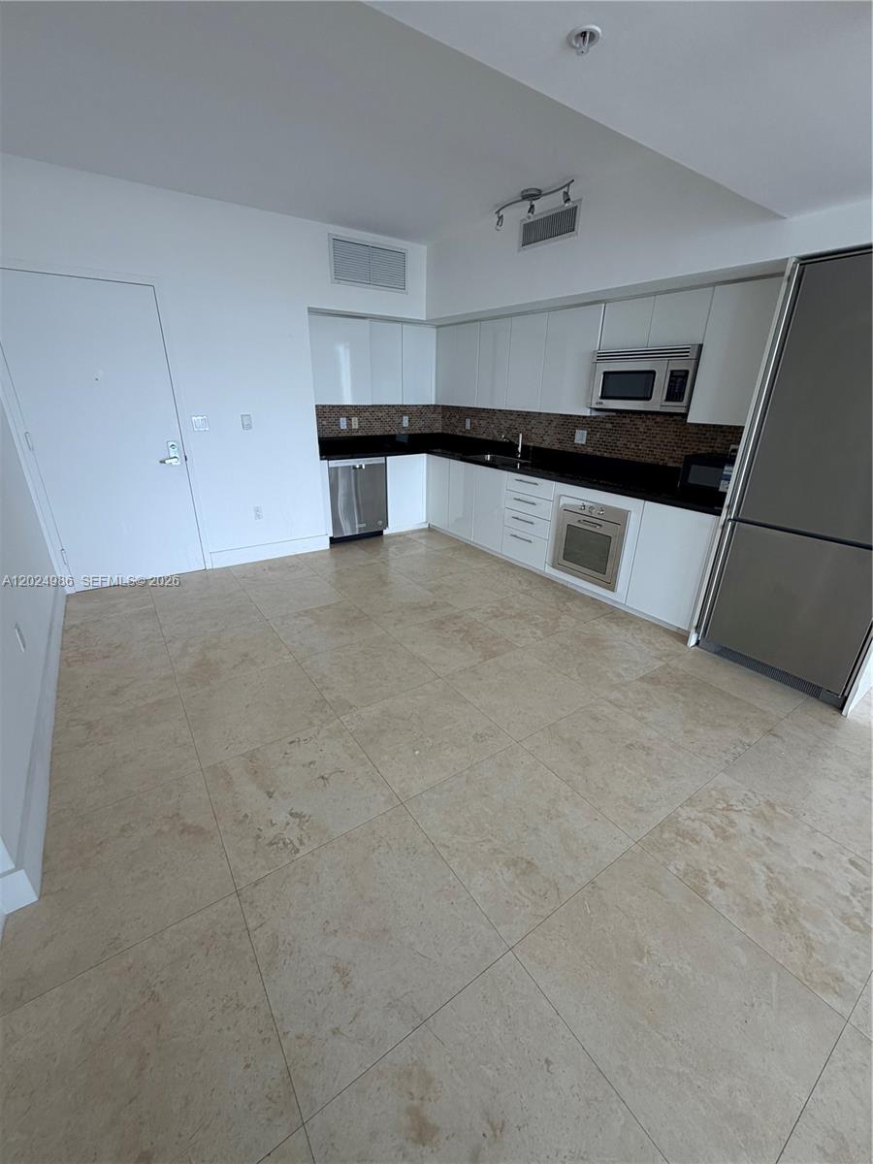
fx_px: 471
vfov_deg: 102.1
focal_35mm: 14
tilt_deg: -21.5
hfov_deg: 85.7
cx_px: 436
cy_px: 582
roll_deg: +0.3
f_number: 2.2
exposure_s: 1/121
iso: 80
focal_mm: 2.22
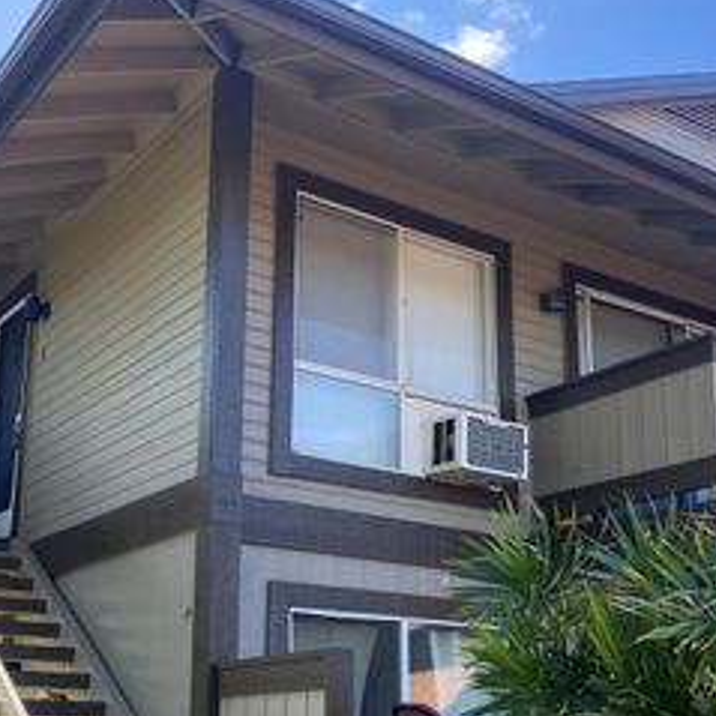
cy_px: 448
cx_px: 348
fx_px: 1123
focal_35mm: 48
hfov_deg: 35.4
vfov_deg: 35.2
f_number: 1.8
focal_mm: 4.25
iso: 32
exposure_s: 1/549
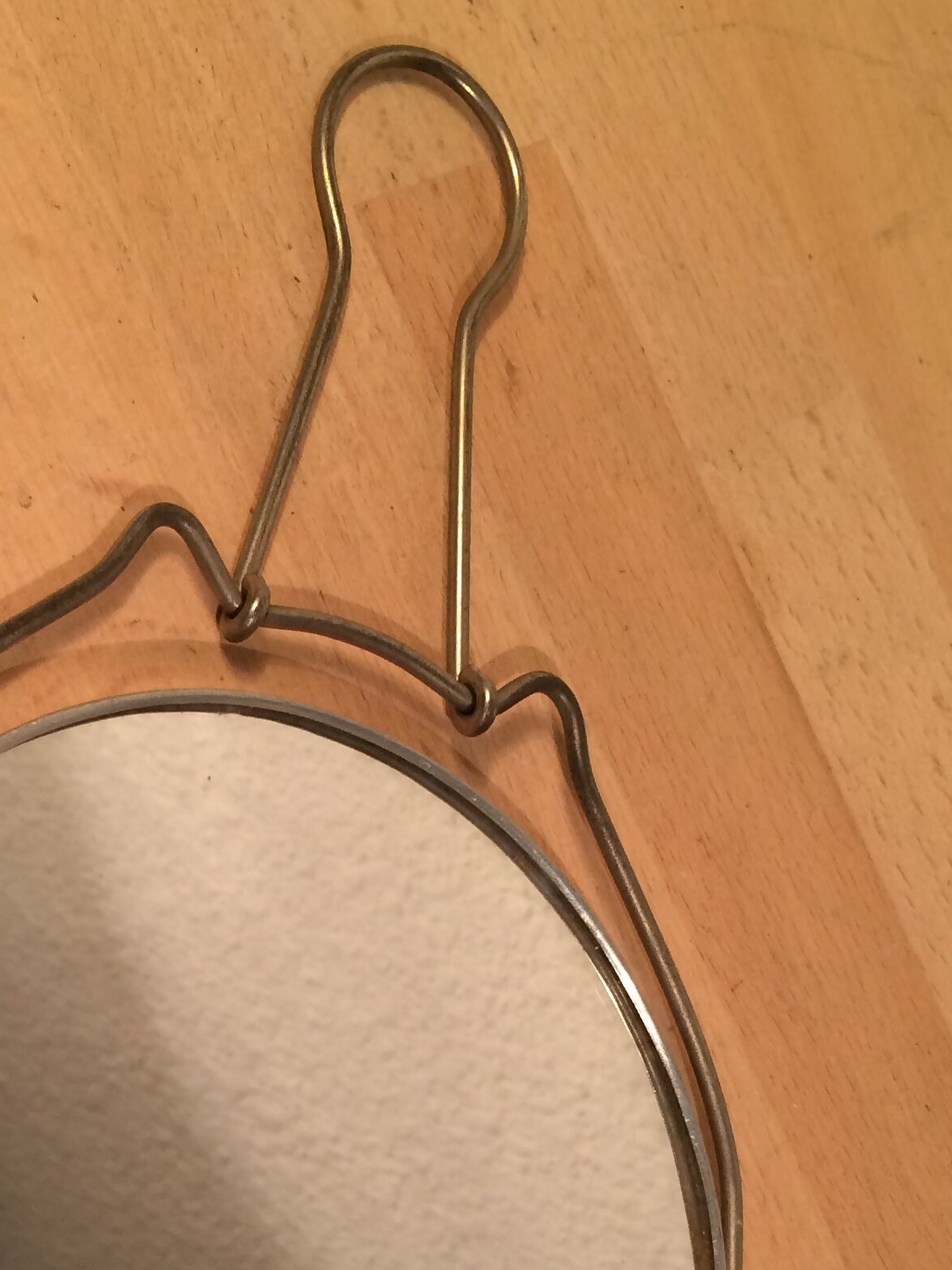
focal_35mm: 60
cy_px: 1017
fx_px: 2201
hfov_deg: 24.2
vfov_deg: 31.4
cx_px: 266
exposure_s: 1/33
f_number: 2.2
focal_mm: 4.15
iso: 50
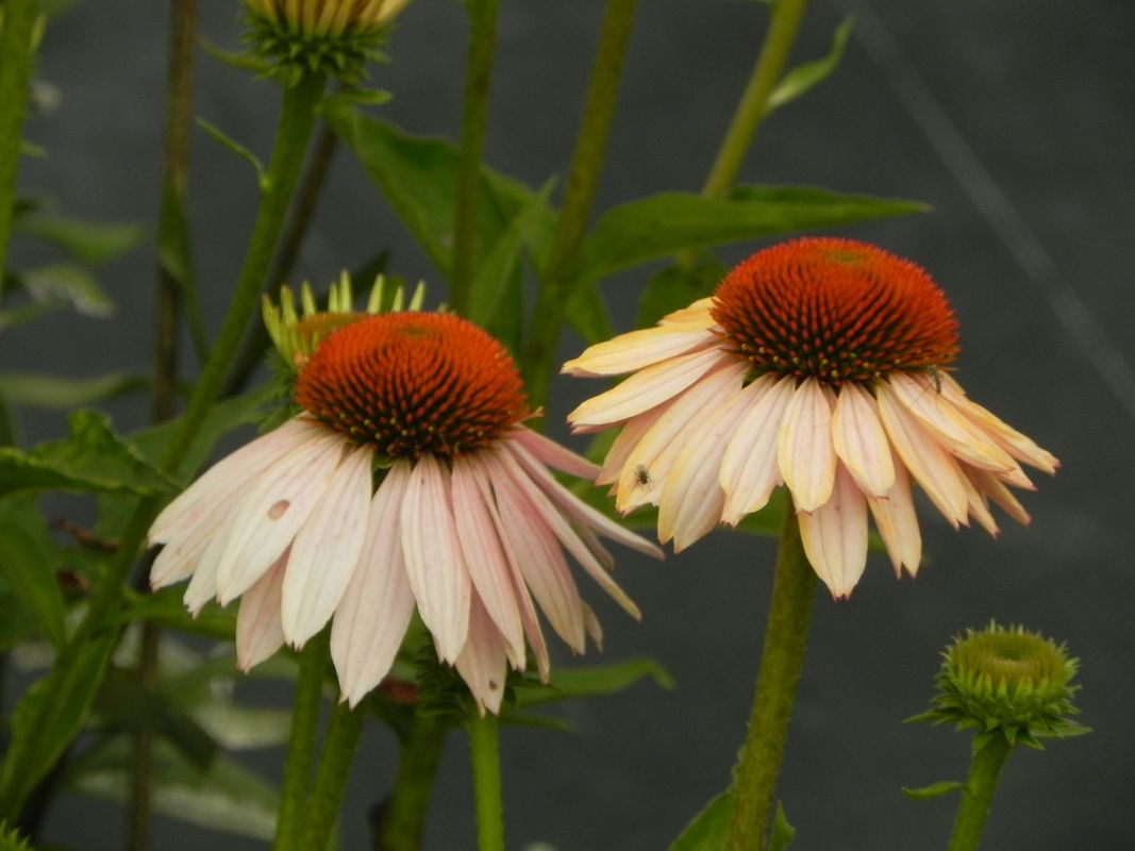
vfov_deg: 5.1
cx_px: 568
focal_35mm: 291
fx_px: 9540
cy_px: 426
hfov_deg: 6.8
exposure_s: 1/1000
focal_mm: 51.8
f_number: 5
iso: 160
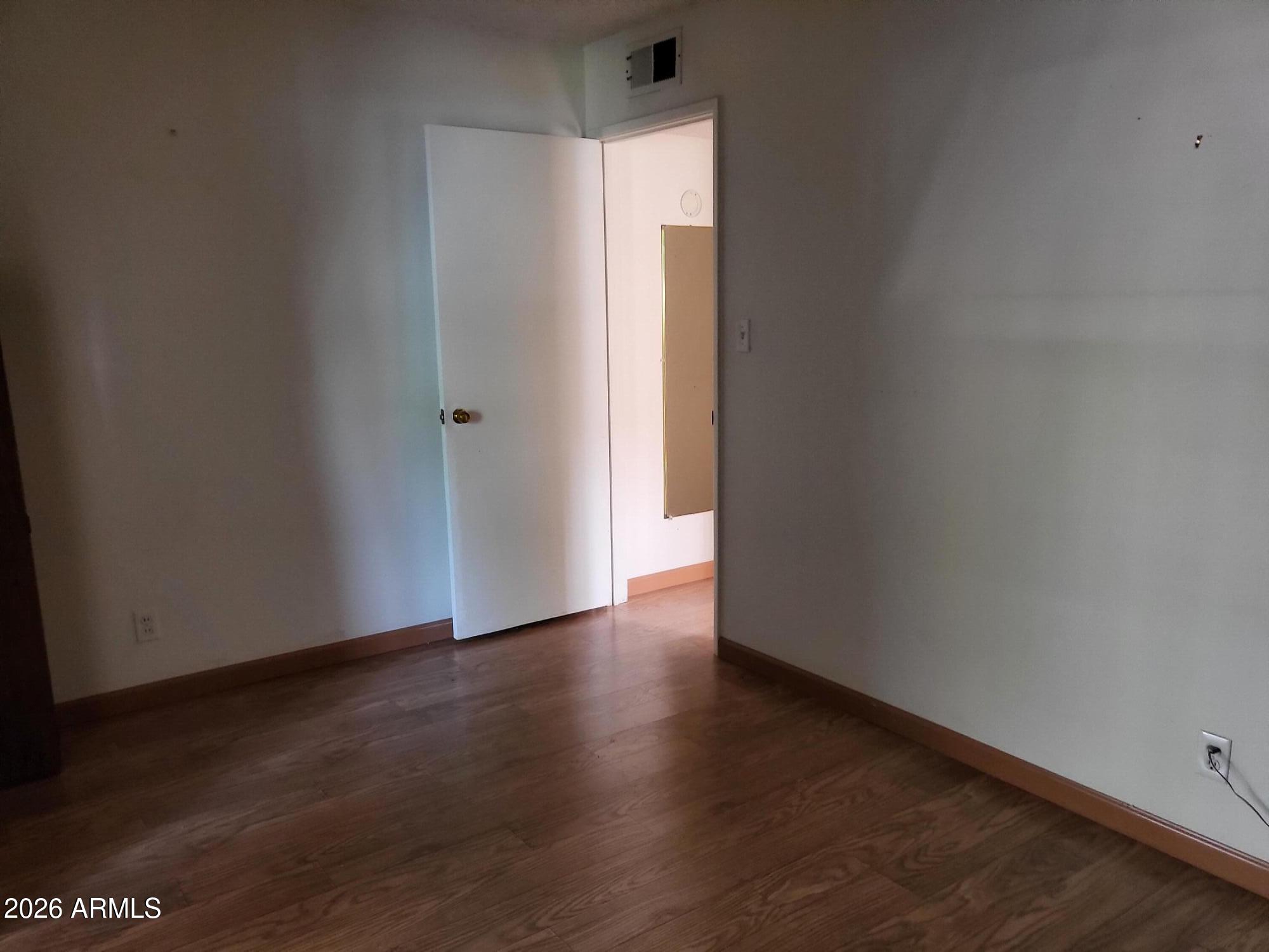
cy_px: 476
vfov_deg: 53.1
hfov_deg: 67.3
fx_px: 953
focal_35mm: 26
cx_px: 634
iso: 400
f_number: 1.8
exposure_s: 1/30
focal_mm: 4.25
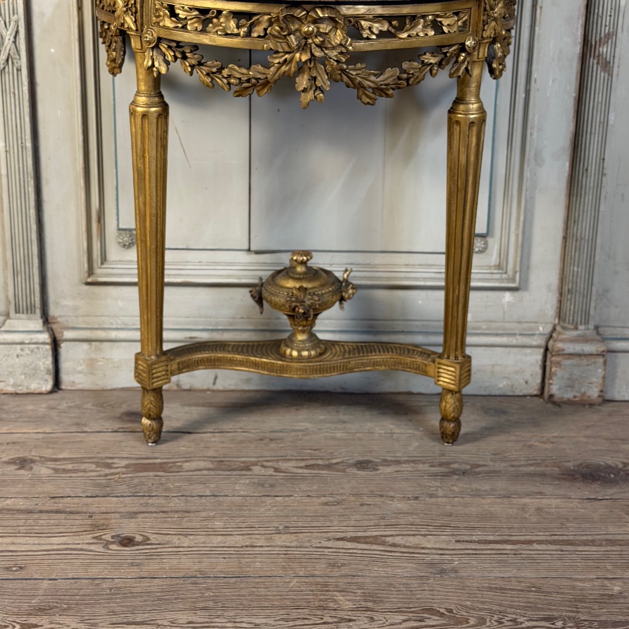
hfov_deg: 30.0
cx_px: 314
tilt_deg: -17.2
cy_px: 220
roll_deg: -0.6
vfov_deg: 29.9
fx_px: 1172
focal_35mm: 57
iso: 250
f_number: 1.78
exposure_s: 1/50
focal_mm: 6.76
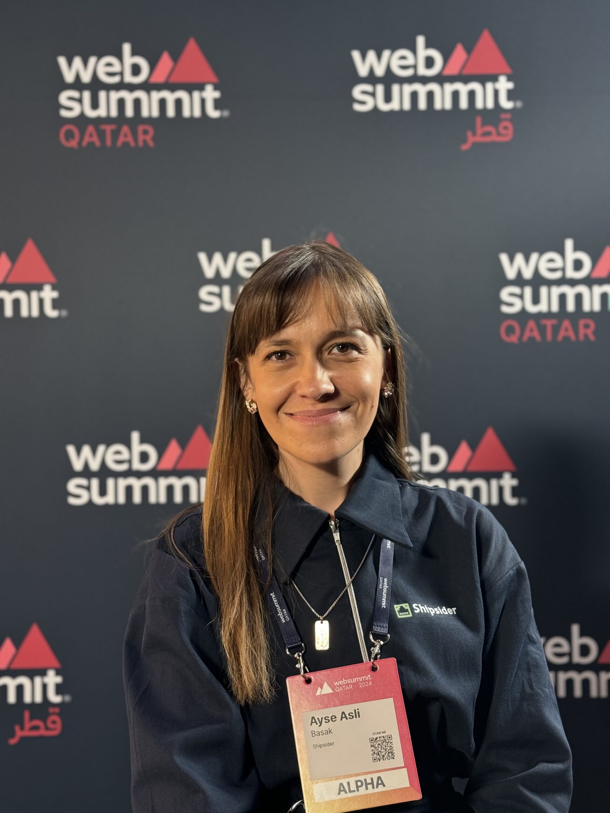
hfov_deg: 30.3
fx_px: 1128
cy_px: 406
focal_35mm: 48
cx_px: 305
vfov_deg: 39.7
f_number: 1.78
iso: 200
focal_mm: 6.86
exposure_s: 1/33
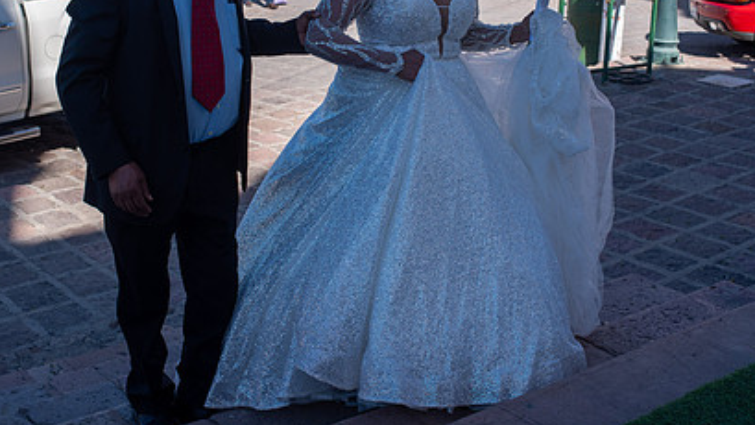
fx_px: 1041
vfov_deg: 22.8
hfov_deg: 39.8
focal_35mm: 52
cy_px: 97
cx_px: 340
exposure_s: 1/800
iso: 100
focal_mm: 35
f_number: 5.6
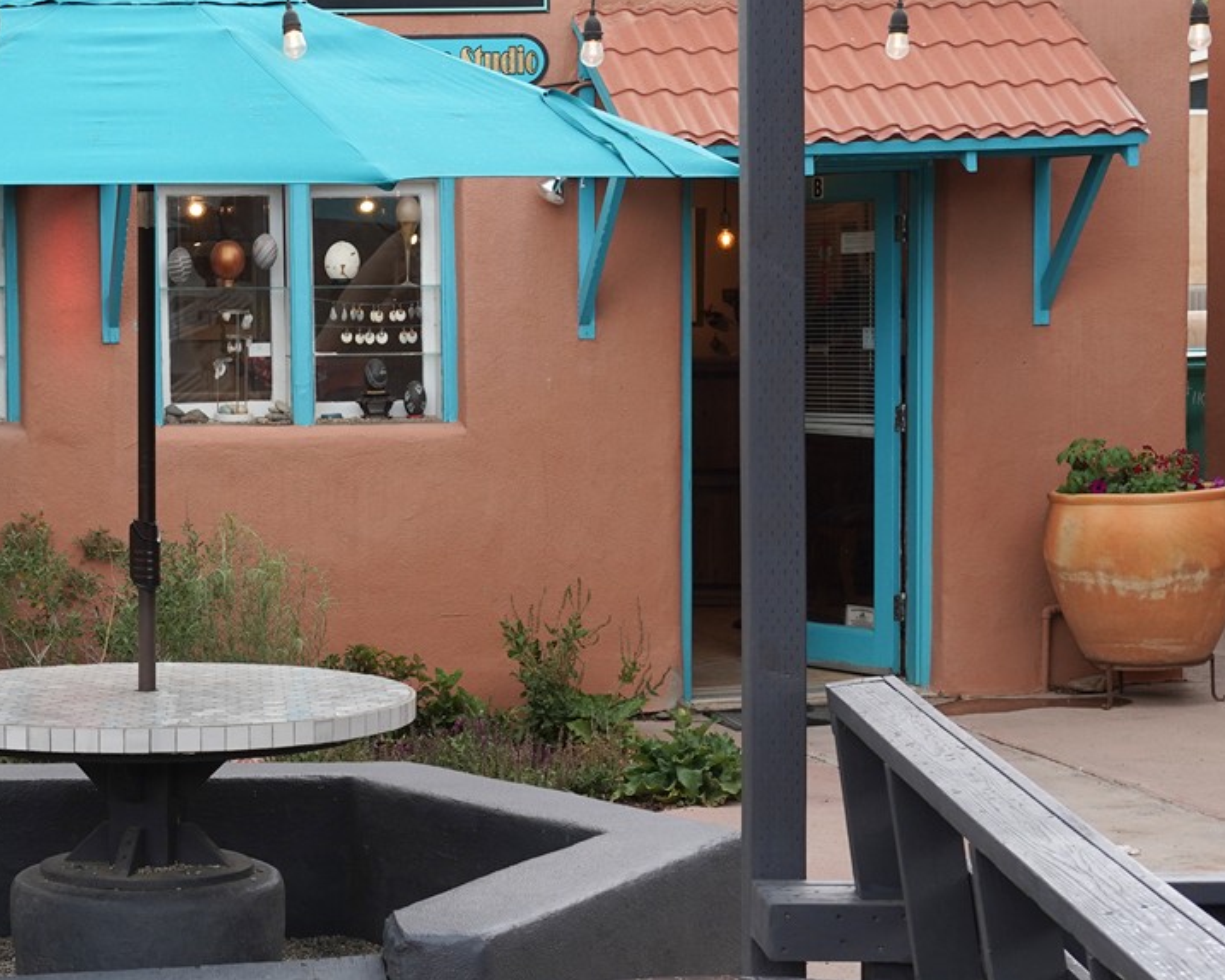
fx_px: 3228
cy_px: 522
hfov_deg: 21.2
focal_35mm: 89
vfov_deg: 17.3
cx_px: 249
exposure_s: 1/100
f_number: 8
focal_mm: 34
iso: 400
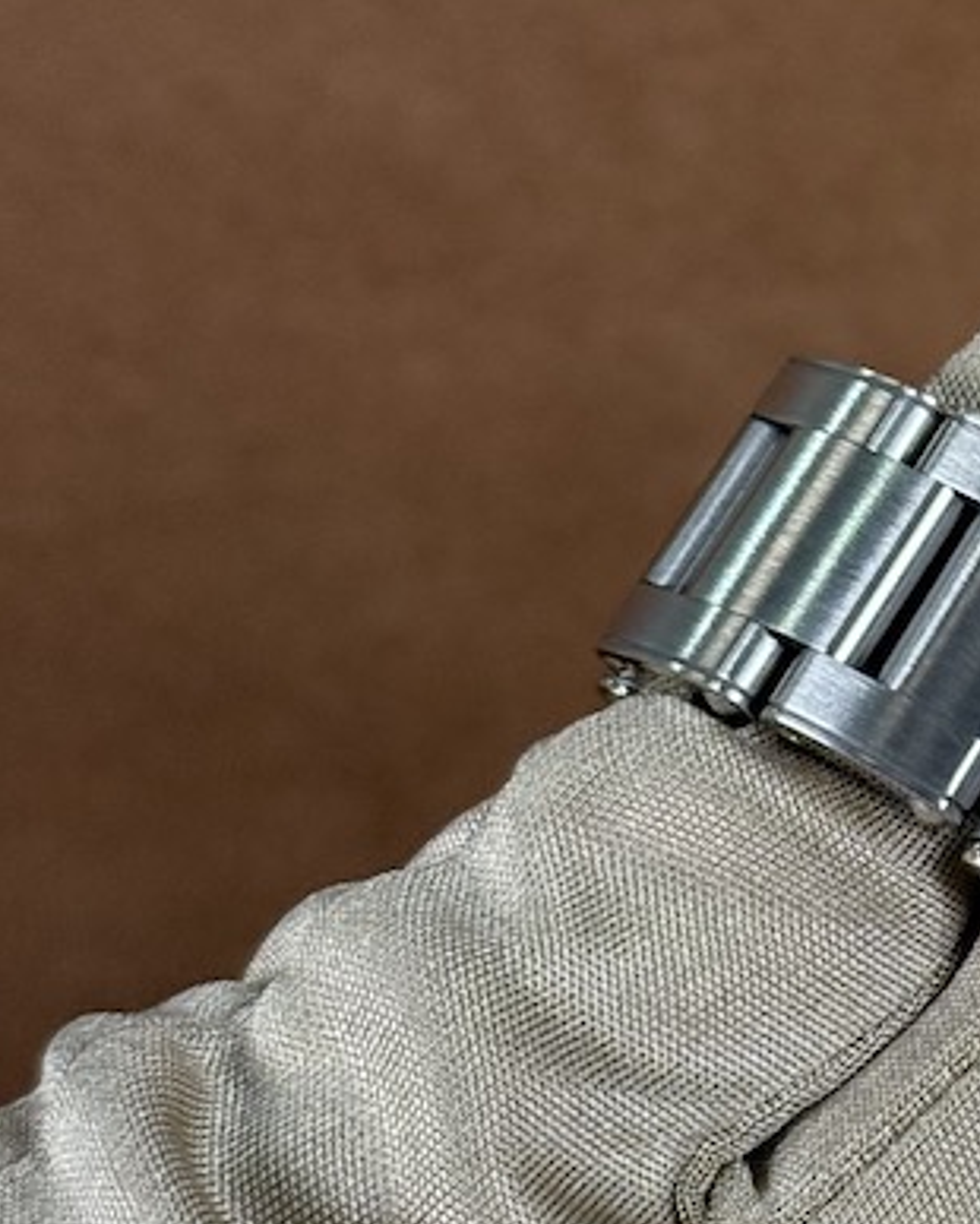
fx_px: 5615
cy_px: 778
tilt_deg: -26.4
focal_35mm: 155
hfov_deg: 9.7
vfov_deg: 12.4
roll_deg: +1.7
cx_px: 1508
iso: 160
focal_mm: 6.76
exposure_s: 1/232
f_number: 1.78
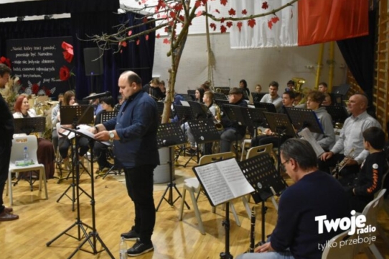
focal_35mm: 39
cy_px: 114
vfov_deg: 34.1
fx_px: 421
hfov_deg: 49.4
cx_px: 163
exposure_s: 1/160
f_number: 3.8
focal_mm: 22
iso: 3200
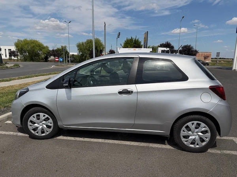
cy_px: 88
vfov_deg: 56.8
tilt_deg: -10.4
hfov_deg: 71.6
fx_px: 164
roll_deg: -0.9
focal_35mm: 24
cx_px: 118
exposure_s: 1/14286
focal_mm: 6.76
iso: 125
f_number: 1.78
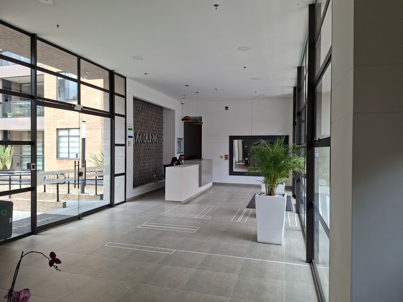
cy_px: 151
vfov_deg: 58.9
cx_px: 202
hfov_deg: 73.9
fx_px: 268
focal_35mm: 23
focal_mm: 5.54
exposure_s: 1/188
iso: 50
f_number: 1.8
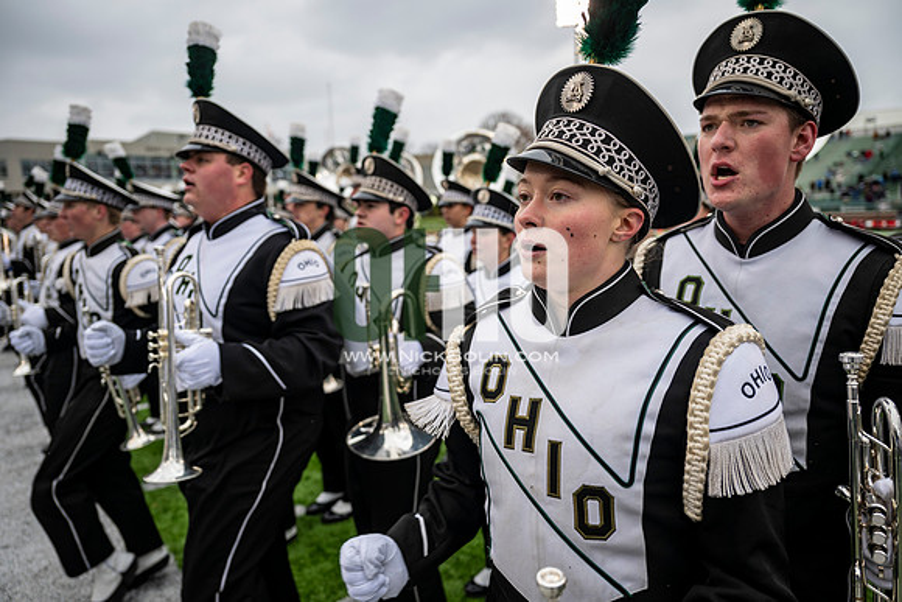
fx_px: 601
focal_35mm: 24
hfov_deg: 73.7
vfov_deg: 53.2
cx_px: 451
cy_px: 301
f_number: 2.8
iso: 100
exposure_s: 1/500
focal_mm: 24
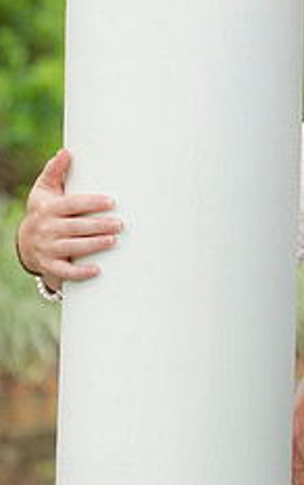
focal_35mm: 317
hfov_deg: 4.1
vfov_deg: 6.6
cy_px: 179
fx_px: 4194
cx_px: 575
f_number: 4
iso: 640
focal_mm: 125
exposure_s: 1/250
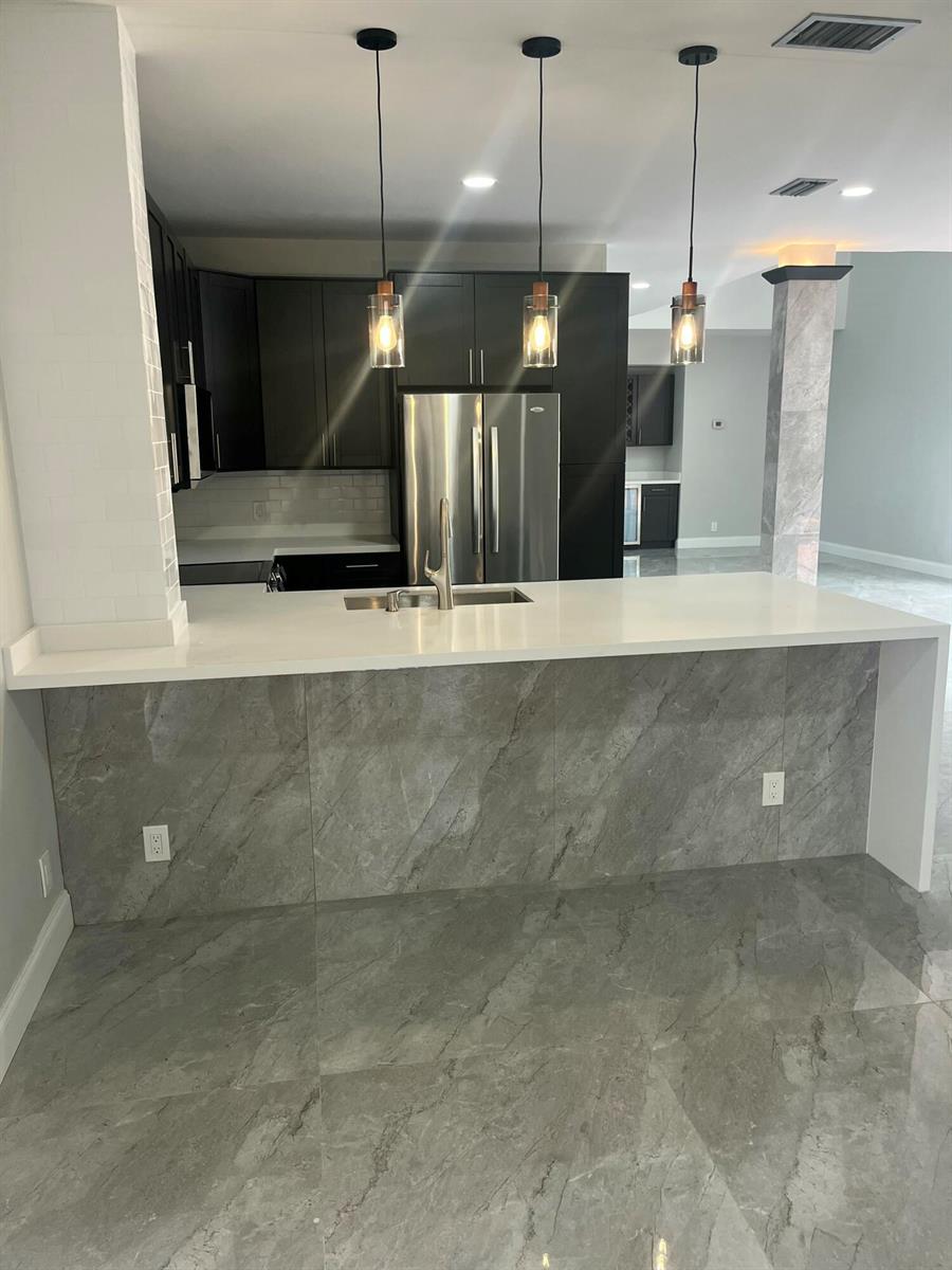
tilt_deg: -12.0
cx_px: 476
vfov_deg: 67.3
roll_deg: +1.7
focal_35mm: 26
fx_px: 953
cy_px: 635
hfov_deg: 53.1
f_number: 1.6
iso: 125
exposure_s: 1/120
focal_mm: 5.1
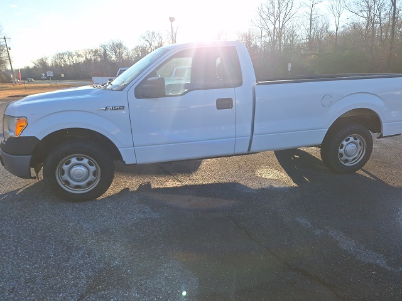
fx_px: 267
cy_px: 150
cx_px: 201
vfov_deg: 58.9
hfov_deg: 73.9
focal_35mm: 23
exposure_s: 1/1416
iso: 25
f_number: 1.8
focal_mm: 5.54
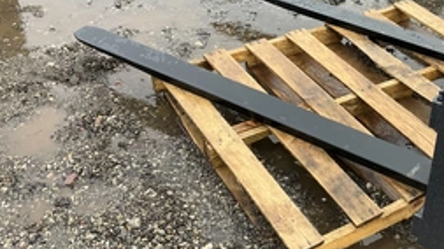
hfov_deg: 40.0
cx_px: 340
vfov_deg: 23.7
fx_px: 588
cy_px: 68
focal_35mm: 50
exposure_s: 1/115
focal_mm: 3
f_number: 1.8
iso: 64
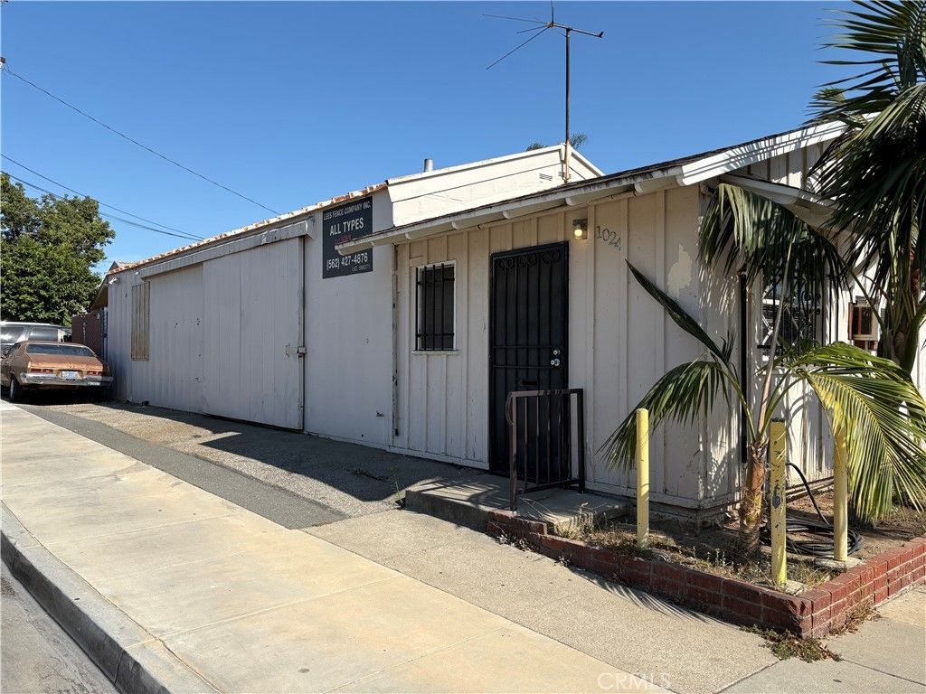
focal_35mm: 26
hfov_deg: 67.3
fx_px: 696
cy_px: 347
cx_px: 463
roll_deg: +0.5
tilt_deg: +1.4
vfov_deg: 53.1
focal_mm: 5.96
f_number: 1.6
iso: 50
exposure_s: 1/3279
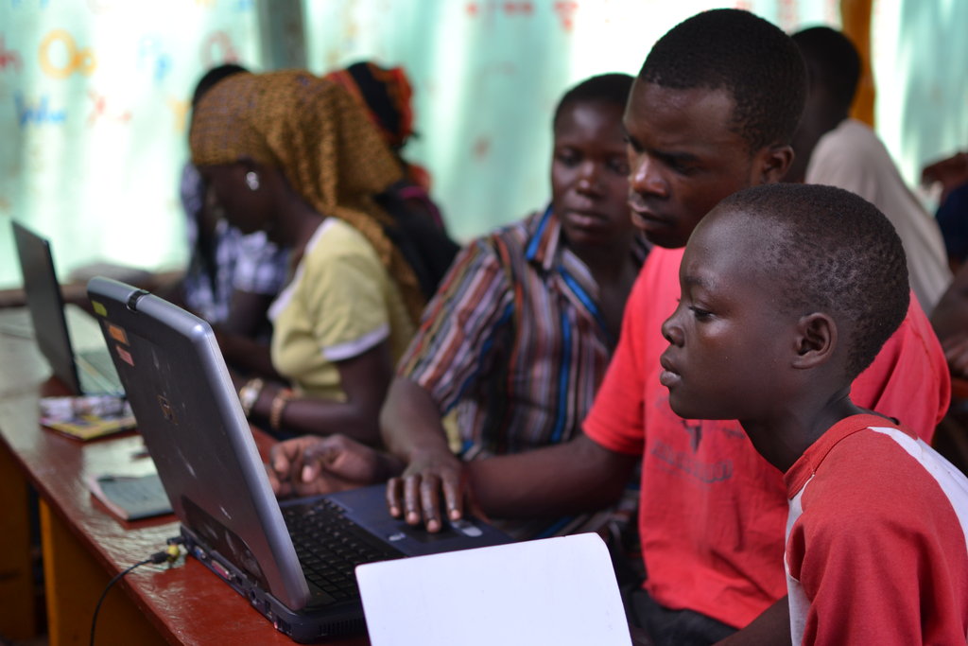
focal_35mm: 52
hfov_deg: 37.8
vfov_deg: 25.8
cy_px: 323
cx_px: 484
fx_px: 1412
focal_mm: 35
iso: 100
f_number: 1.8
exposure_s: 1/200
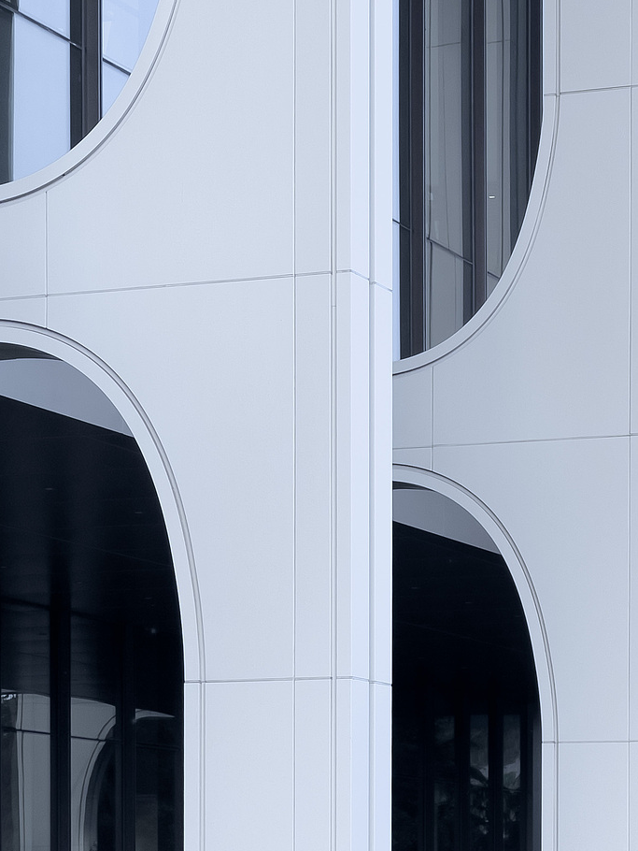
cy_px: 563
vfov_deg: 16.4
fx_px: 2948
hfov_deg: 12.3
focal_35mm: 120
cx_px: 514
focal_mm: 7.5
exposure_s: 1/120
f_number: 2.2
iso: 40
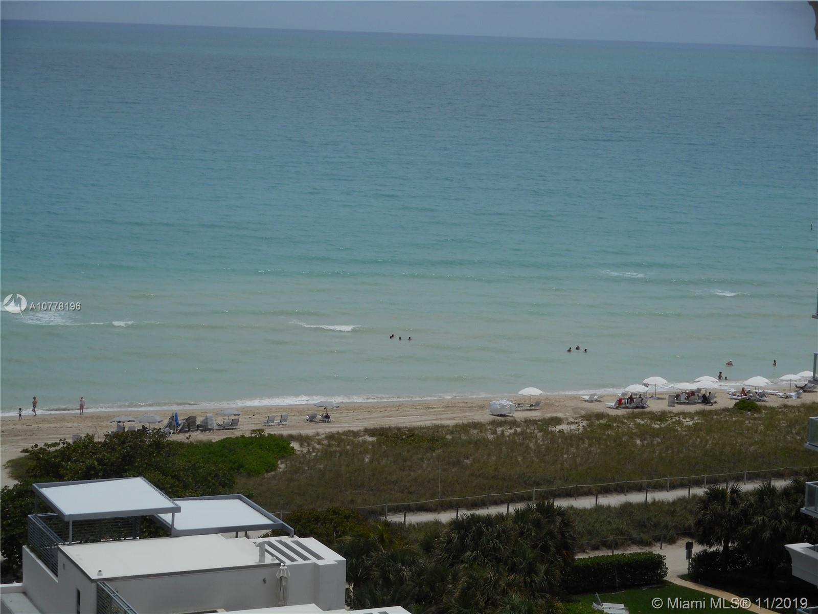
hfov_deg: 22.0
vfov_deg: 16.6
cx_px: 409
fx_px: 2103
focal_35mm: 89
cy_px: 307
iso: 80
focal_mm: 15.9
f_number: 5.6
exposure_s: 1/1000
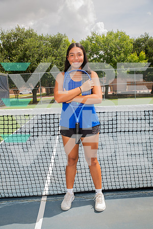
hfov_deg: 37.9
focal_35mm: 35
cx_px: 76
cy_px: 114
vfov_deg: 54.4
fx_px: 223
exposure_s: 1/250
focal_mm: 35
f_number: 7.1
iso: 100
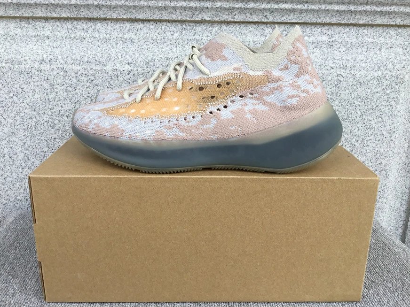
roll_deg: -0.6
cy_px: 151
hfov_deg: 56.8
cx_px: 208
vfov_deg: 44.2
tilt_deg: -16.6
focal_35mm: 32
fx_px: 379
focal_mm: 3.3
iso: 25
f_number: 2.4
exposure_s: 1/327
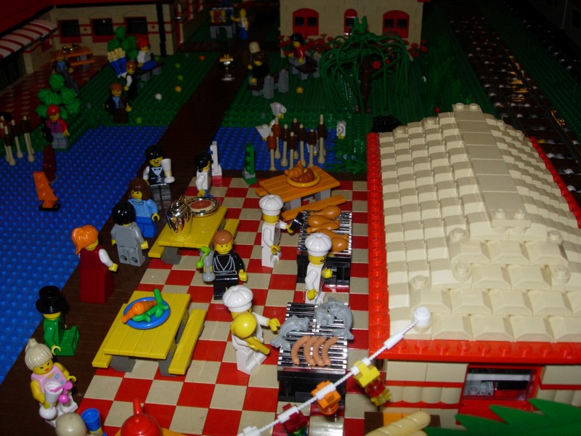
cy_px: 218
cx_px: 290
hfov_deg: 49.0
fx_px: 638
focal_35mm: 38
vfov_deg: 37.7
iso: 79
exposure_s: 1/64
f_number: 4.8
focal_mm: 7.8
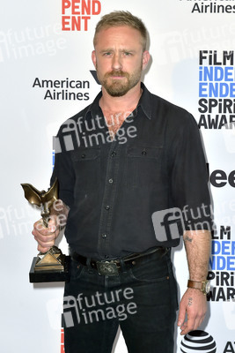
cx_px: 118
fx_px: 607
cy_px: 176
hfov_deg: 21.9
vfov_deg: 32.4
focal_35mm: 62
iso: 500
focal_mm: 62
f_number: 6.3
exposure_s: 1/320
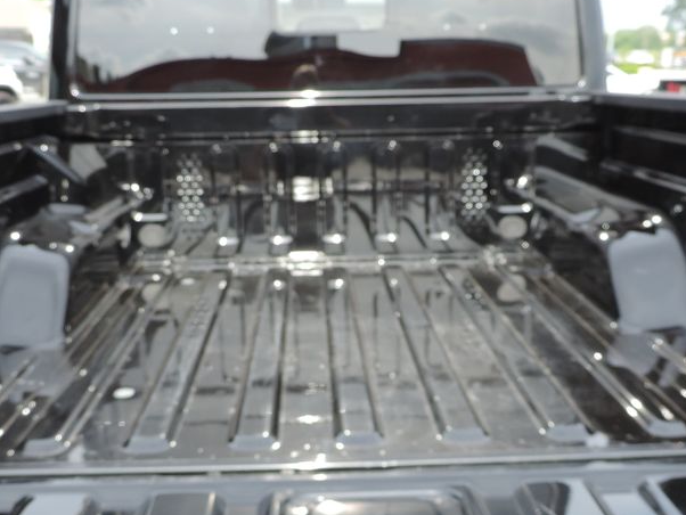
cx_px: 345
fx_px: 1011
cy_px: 366
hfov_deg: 37.5
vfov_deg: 28.3
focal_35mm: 51
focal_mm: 4.3
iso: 80
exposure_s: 1/250
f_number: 3
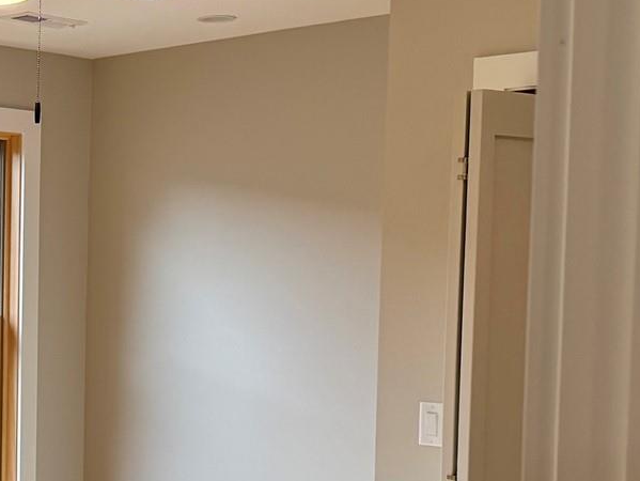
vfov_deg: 17.9
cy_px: 369
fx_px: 1517
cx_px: -109
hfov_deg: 22.2
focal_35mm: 82
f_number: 1.78
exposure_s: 1/339
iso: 100
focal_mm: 6.76
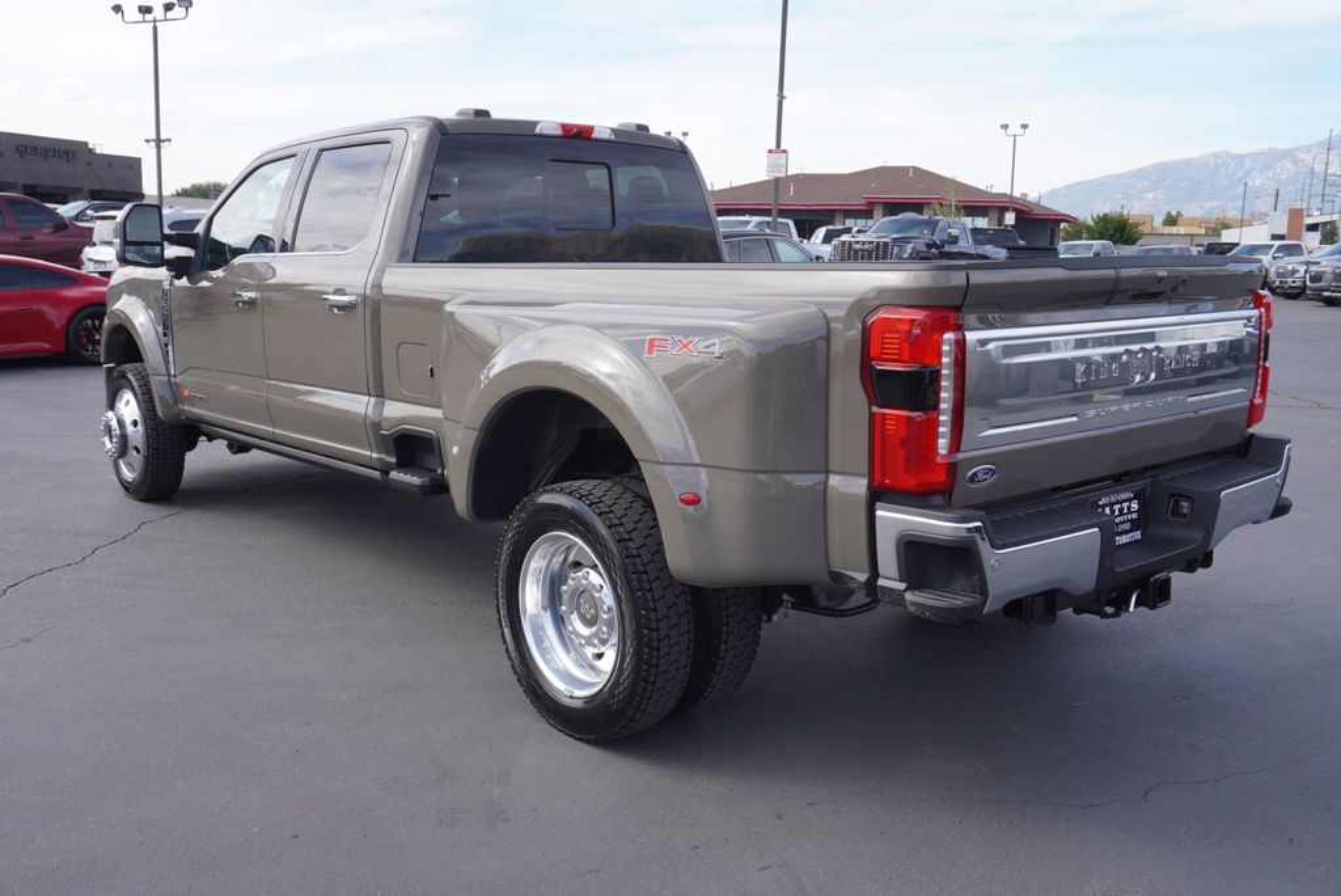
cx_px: 670
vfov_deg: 40.0
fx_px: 1230
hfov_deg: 57.2
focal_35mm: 33
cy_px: 448
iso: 100
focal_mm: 22
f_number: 6.3
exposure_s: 1/160
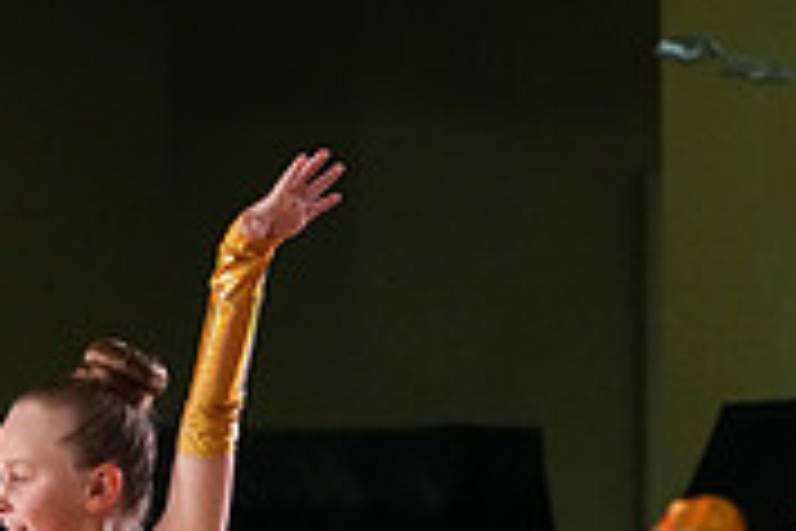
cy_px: 1012
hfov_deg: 3.1
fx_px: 14526
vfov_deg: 2.1
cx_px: 61
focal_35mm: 657
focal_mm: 200
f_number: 6.3
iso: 8000
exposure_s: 1/400
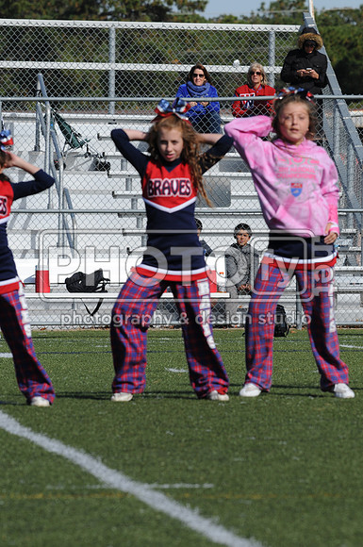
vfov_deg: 4.6
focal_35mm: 450
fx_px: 6826
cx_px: 182
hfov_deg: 3.0
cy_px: 274
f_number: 11
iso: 200
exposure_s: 1/500
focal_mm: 300
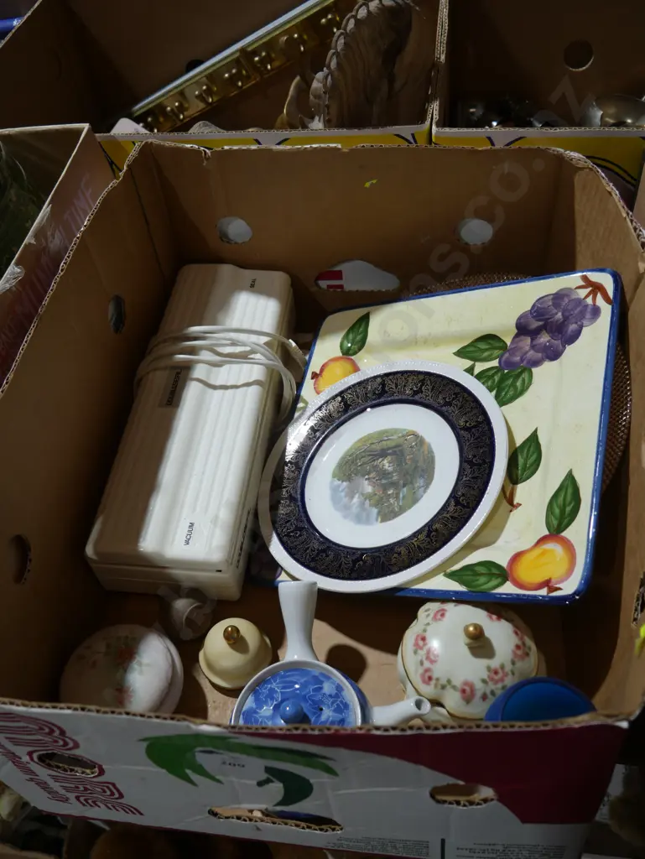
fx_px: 794
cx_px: 322
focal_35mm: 32
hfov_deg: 44.2
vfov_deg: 56.8
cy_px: 430
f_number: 3.6
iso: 200
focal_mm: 16
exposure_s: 1/80
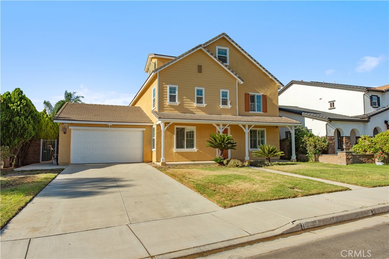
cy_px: 130
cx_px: 194
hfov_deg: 73.7
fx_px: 259
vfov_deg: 53.1
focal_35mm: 24
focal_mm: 24
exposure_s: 1/500
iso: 200
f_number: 11
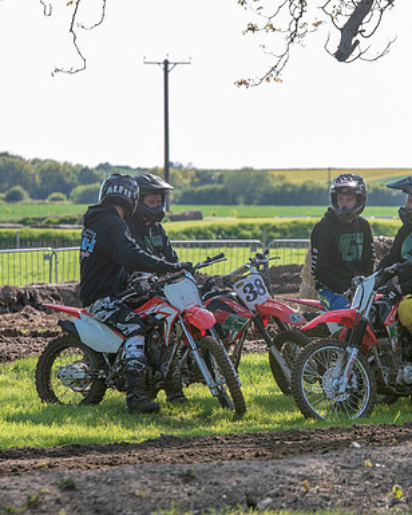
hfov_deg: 5.5
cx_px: 328
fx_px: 4313
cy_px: 258
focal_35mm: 283
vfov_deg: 6.8
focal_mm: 200
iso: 200
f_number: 8
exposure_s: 1/160
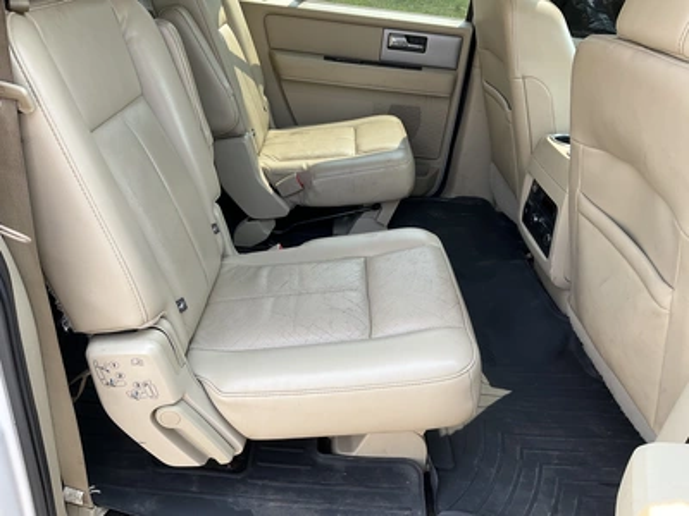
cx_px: 344
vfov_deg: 48.2
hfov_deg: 61.7
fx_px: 577
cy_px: 258
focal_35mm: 29
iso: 20
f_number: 1.8
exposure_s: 1/156
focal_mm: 3
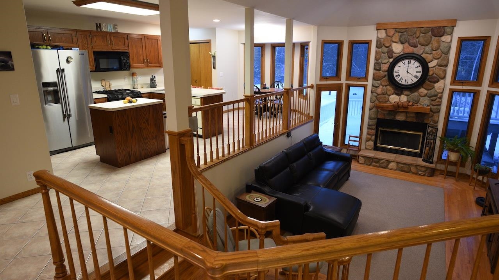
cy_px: 134
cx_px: 250
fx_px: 278
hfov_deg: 83.8
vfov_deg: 53.6
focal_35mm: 21
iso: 1600
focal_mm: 20
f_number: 5.6
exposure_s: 1/40
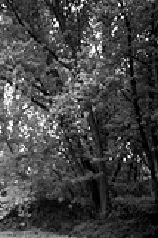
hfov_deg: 13.4
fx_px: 647
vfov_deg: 19.3
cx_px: -52
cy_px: 306
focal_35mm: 98
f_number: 4
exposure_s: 1/250
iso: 400
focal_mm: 35
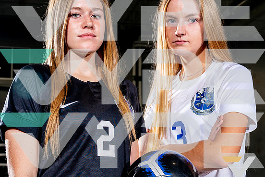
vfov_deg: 22.6
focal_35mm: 60
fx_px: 442
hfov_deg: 33.4
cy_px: 107
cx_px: 131
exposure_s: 1/125
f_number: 5.6
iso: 100
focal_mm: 35
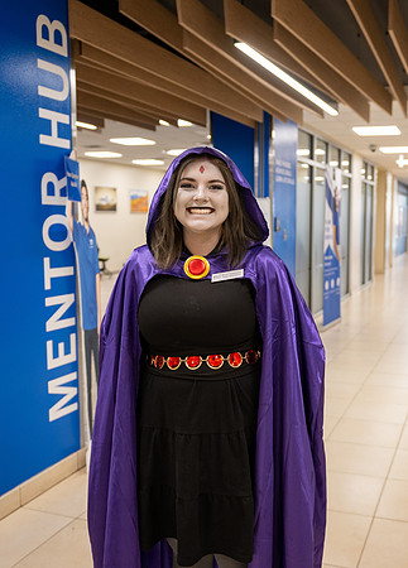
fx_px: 590
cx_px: 290
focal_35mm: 36
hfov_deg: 37.5
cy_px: 294
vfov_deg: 51.4
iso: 800
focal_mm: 24
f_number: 2.8
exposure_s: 1/250
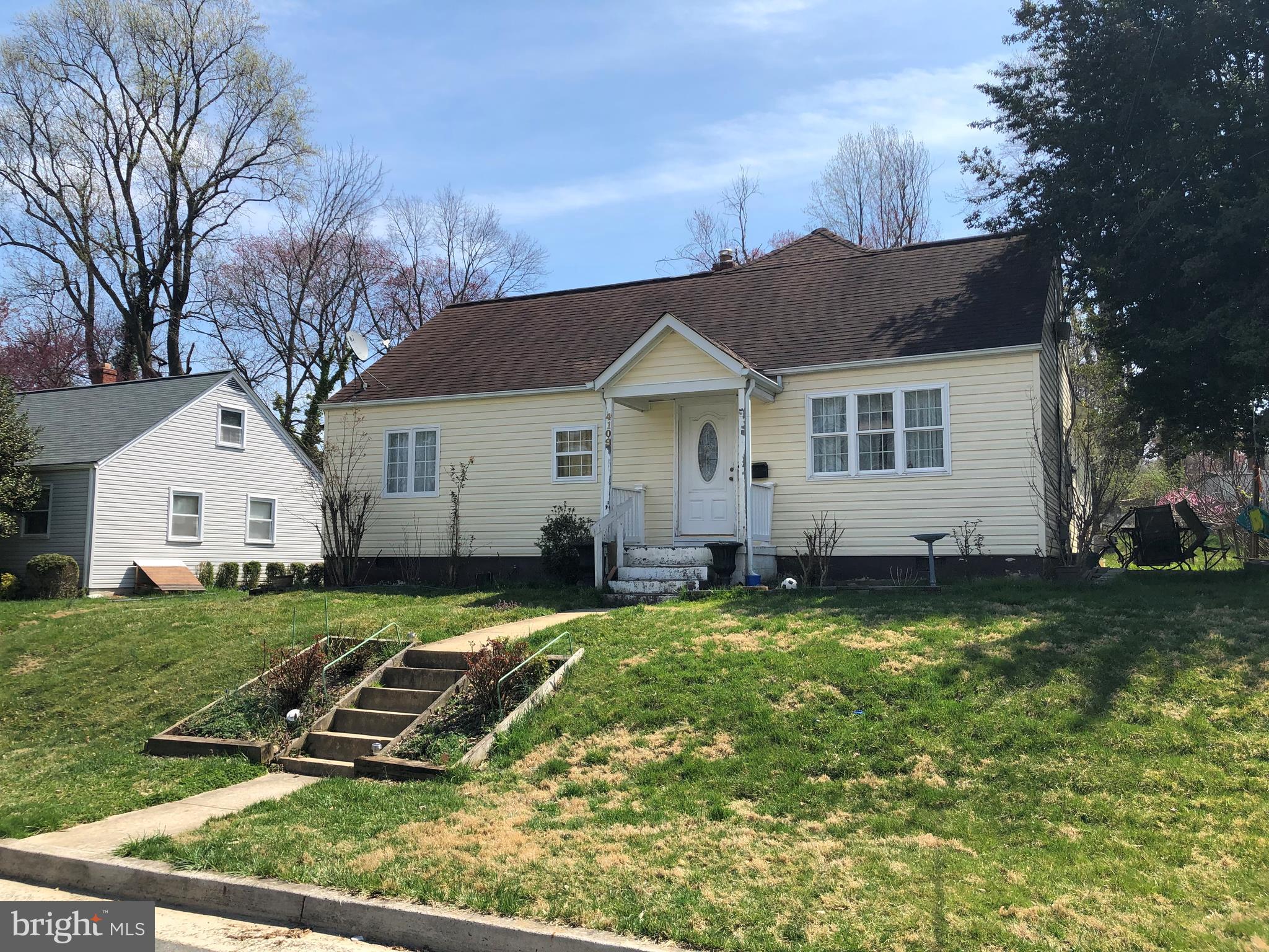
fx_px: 1026
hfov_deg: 63.4
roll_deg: -0.1
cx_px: 634
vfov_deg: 49.7
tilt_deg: +5.1
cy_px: 476
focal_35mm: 28
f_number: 1.8
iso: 20
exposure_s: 1/1779
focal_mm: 4
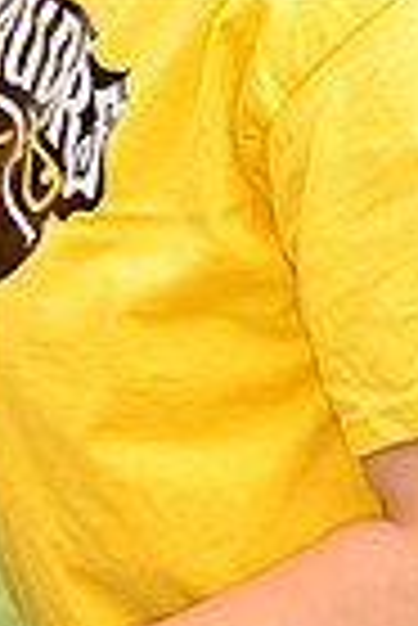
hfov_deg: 1.8
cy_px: -158
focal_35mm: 772
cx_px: -339
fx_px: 13411
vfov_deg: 2.7
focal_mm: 185
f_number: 9
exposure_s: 1/250
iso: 200
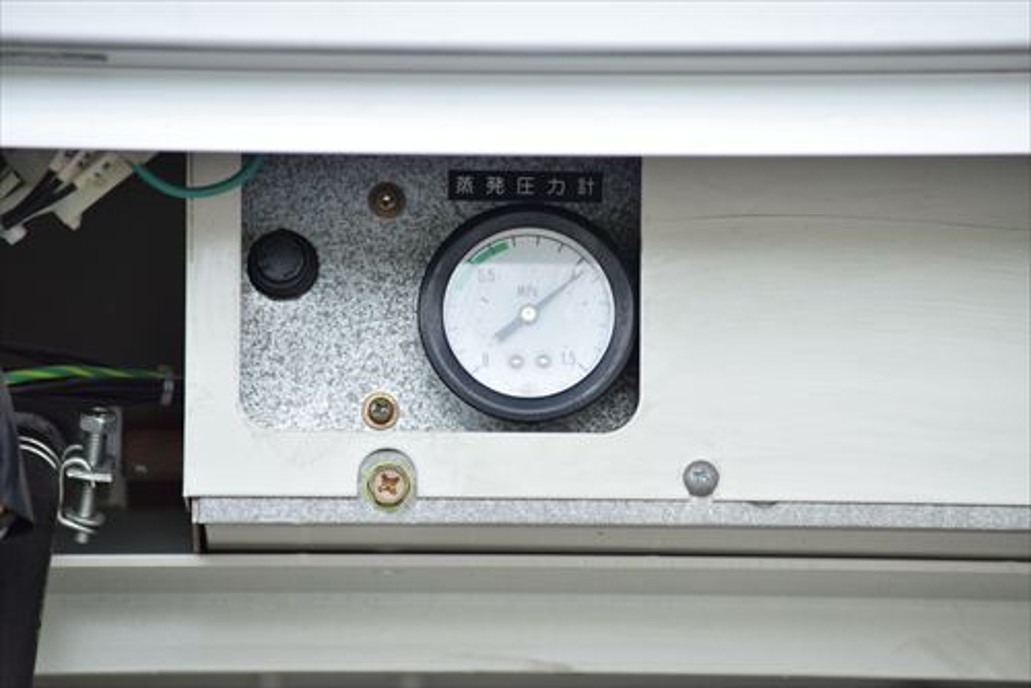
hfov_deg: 7.0
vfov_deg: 4.7
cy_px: 344
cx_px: 516
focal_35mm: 292
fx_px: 8381
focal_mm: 195
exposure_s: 1/400
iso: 1250
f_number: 6.3
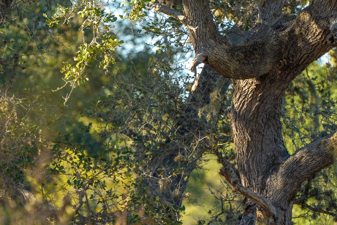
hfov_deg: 1.9
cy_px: 165
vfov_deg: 1.3
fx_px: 10090
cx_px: 221
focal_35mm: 1078
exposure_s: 1/640
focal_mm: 600
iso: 100
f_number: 6.3
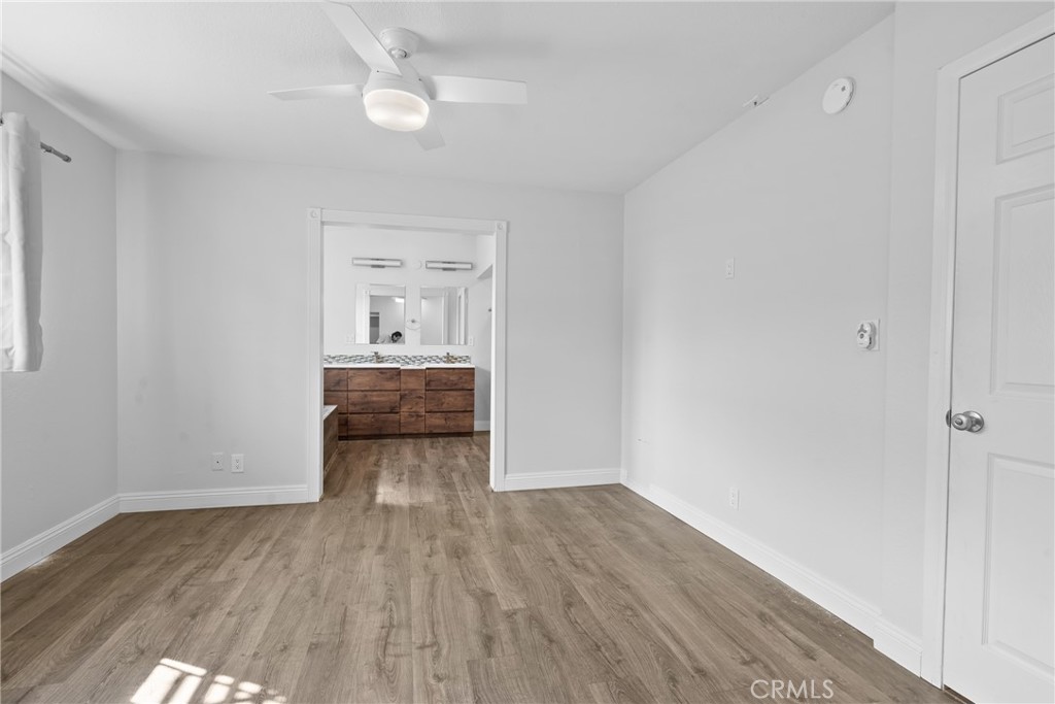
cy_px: 352
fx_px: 469
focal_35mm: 16
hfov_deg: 96.7
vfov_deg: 73.8
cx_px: 528
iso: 250
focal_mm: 16
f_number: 9
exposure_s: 1/5
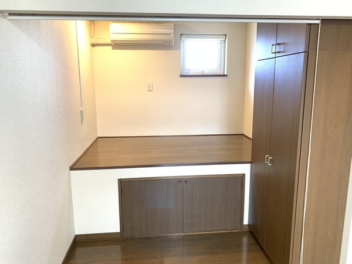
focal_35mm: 26
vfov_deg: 53.1
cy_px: 132
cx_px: 176
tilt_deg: -9.6
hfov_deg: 67.3
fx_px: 264
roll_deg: -0.6
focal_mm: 4.25
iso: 400
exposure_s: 1/25
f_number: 1.8
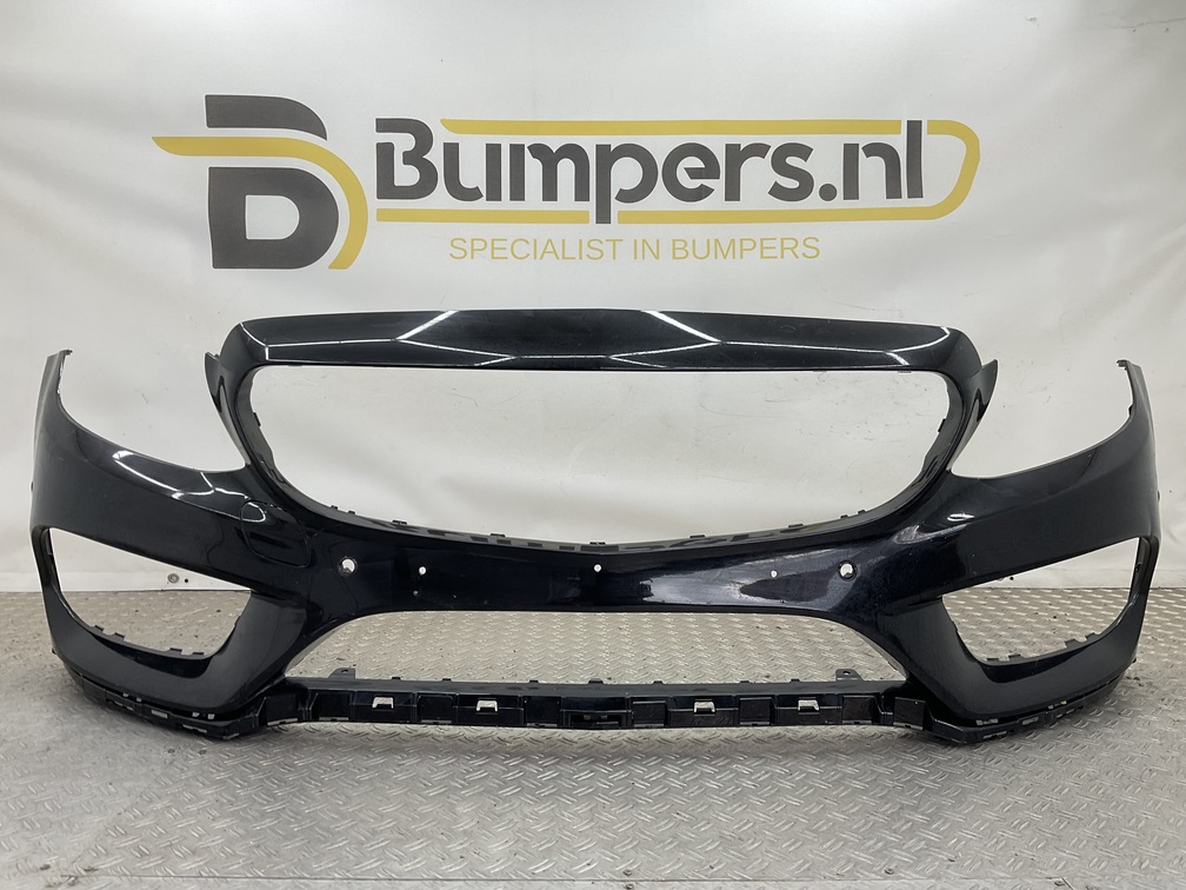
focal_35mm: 29
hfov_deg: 61.7
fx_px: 994
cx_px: 593
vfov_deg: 48.2
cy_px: 445
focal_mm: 3
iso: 20
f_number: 1.8
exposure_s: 1/120
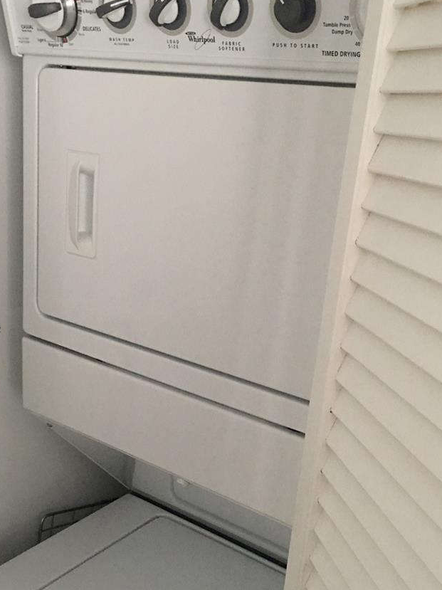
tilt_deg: -15.4
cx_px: 190
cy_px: 329
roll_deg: -4.6
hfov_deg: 34.3
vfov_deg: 44.7
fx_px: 716
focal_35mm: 42
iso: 125
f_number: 2.2
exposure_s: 1/4
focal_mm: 4.15
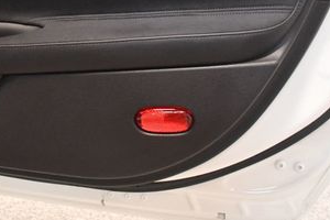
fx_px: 587
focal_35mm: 64
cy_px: 13
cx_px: 63
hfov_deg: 30.6
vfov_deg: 20.7
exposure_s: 1/80
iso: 3200
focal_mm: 20
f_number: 3.5
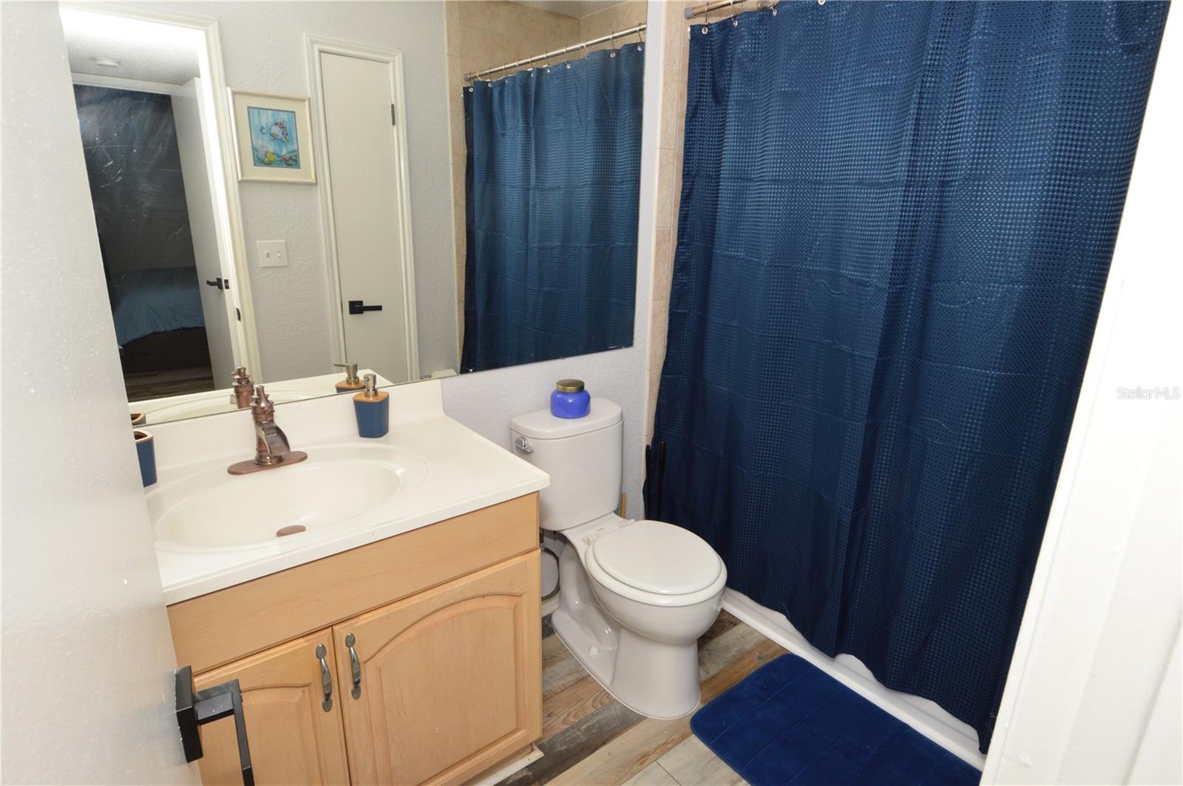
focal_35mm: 18
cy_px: 393
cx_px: 592
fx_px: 591
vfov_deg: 67.3
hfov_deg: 90.1
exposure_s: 1/80
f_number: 10
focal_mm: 12
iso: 400
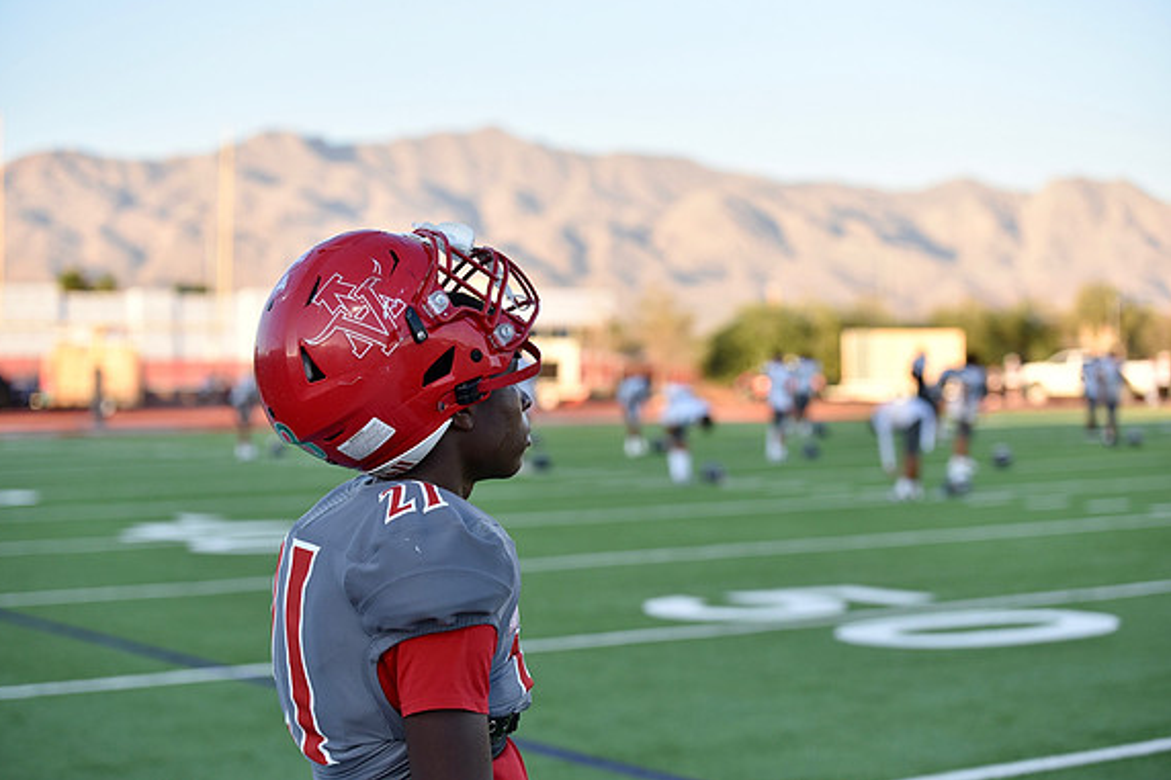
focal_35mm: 71
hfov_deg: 28.5
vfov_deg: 19.2
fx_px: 2309
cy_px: 388
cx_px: 579
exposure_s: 1/1000
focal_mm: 70
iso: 450
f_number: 2.8
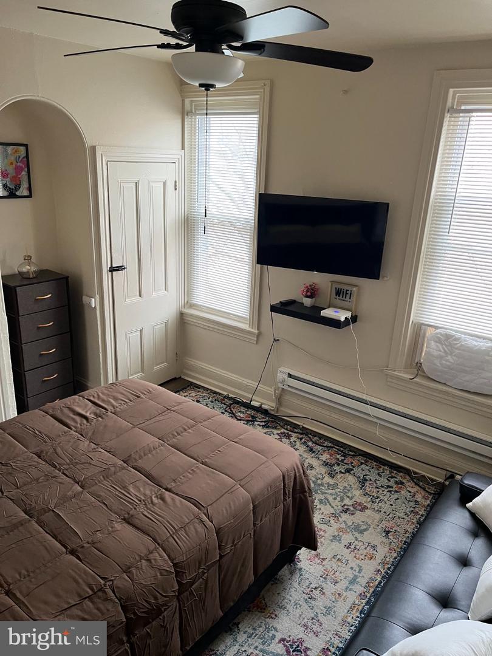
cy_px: 328
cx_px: 246
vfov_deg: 67.3
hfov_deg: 53.1
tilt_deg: -18.5
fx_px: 493
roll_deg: -2.8
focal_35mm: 26
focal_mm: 5.1
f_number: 1.6
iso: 125
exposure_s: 1/75
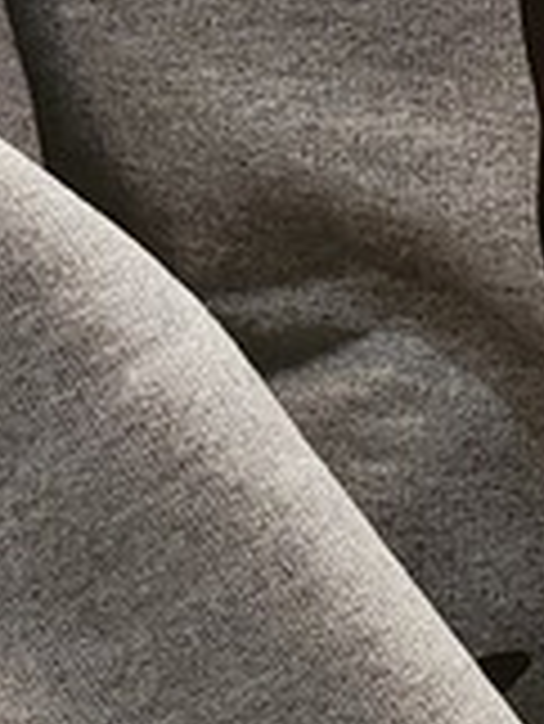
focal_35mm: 152
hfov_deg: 9.6
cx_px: 755
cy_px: 1073
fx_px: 3181
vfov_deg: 12.4
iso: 800
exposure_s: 1/120
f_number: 1.8
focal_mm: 5.4
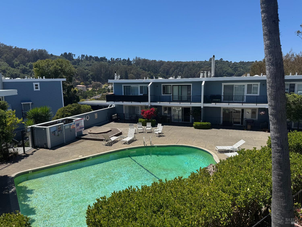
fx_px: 209
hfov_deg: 71.6
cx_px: 151
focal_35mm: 24
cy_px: 114
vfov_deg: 56.8
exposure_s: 1/4608
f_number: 1.78
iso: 80
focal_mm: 6.76
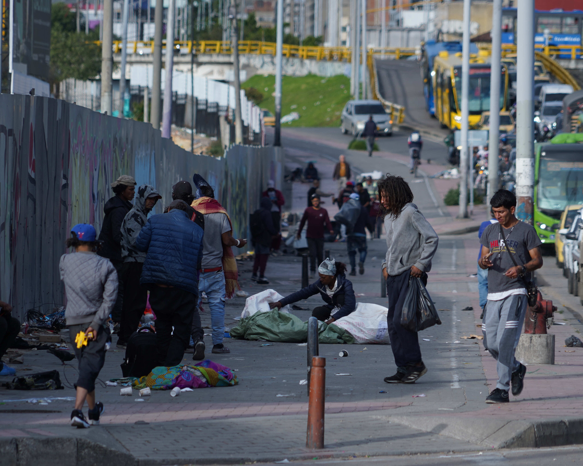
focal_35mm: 316
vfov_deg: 4.9
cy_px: 215
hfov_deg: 6.1
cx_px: 306
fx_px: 5452
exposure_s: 1/250
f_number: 6.3
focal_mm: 240
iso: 100
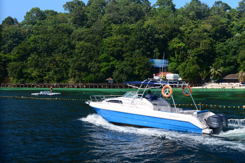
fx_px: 286
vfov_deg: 31.8
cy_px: 62
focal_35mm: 42
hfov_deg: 46.1
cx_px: 151
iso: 200
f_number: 5.6
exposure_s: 1/500
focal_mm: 34
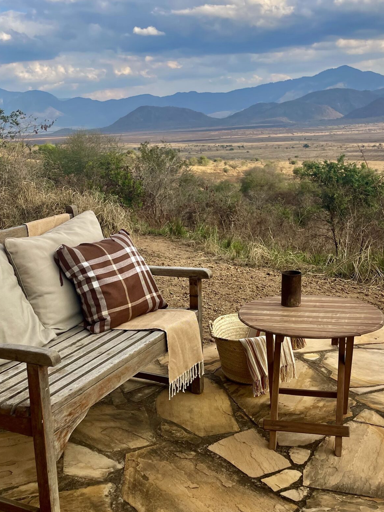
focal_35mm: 41
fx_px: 606
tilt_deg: -15.6
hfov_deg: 35.1
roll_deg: +3.4
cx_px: 164
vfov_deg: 45.7
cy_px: 277
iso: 32
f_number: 1.6
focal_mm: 5.1
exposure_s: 1/1339
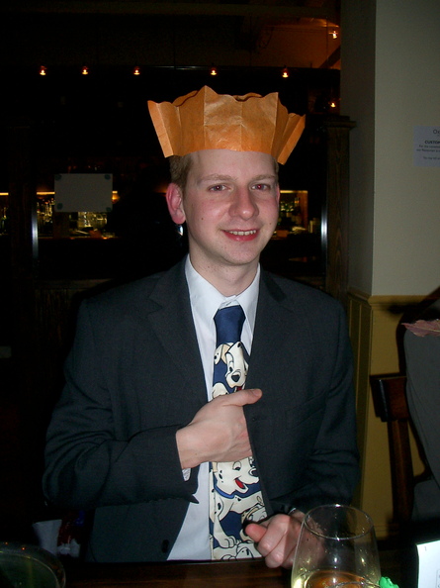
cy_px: 294
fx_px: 594
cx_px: 220
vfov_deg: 52.6
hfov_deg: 40.7
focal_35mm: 35
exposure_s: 1/40
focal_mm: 5.8
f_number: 2.6
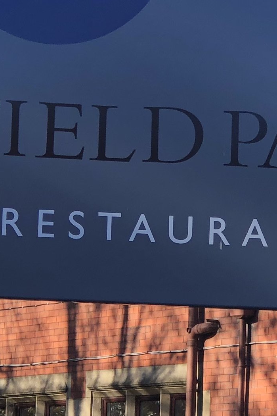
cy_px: 169
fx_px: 2630
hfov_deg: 6.0
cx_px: 195
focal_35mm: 228
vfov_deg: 9.0
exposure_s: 1/169
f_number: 2.8
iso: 20
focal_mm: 6.6
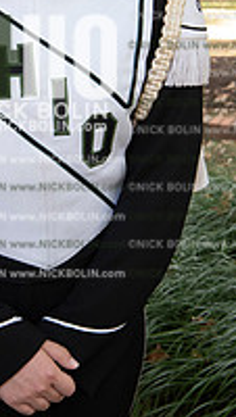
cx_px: 29
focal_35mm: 113
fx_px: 1253
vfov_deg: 18.7
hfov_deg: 10.7
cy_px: 73
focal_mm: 48
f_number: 8
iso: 800
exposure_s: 1/100
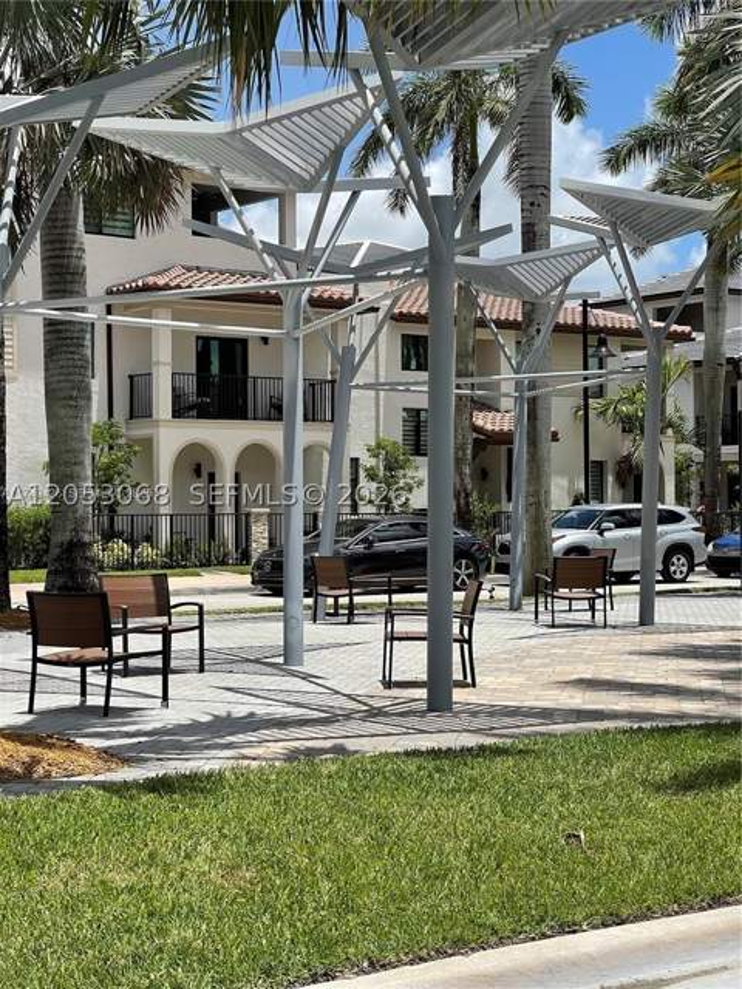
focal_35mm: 64
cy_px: 494
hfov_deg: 22.9
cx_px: 371
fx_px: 1829
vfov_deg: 30.3
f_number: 2.2
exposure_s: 1/1292
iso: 20
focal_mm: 7.5
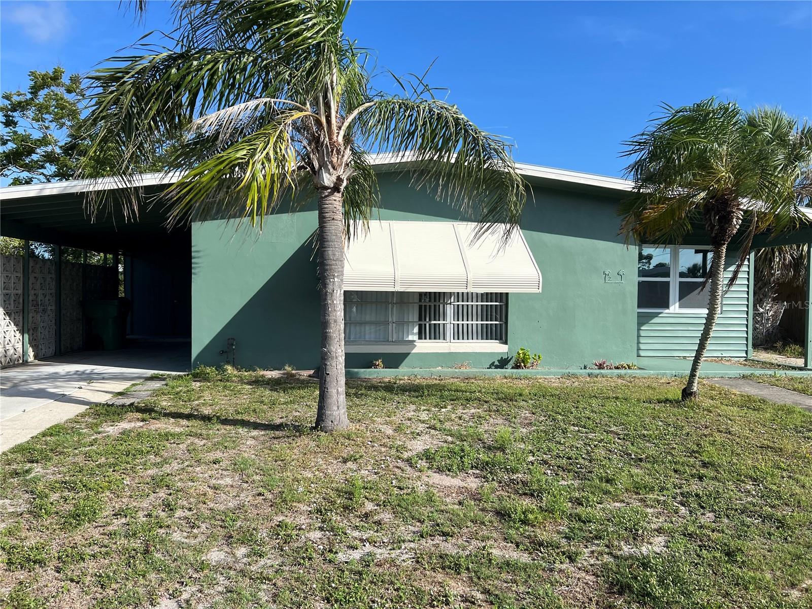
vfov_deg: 53.1
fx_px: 610
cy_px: 304
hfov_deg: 67.3
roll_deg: -0.6
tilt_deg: -1.7
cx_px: 406
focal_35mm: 26
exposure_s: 1/3257
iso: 50
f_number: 1.5
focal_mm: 5.7
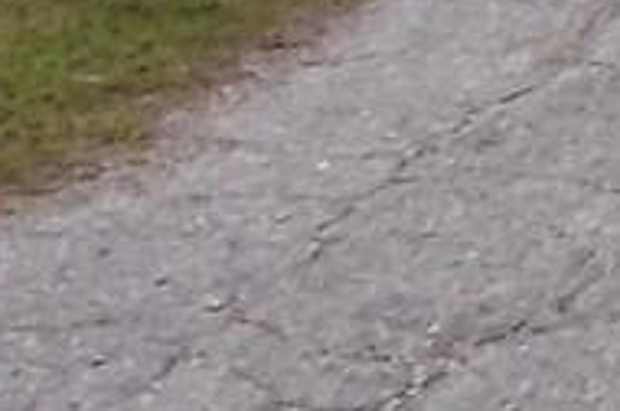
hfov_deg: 11.8
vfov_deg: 8.5
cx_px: 1419
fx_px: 2510
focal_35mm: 146
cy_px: -594
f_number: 3.2
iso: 80
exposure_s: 1/320
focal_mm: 4.6
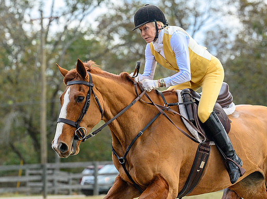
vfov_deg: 6.0
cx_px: 127
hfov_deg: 8.1
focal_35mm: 246
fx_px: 1893
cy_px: 155
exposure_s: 1/1000
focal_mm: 102
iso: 640
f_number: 3.5
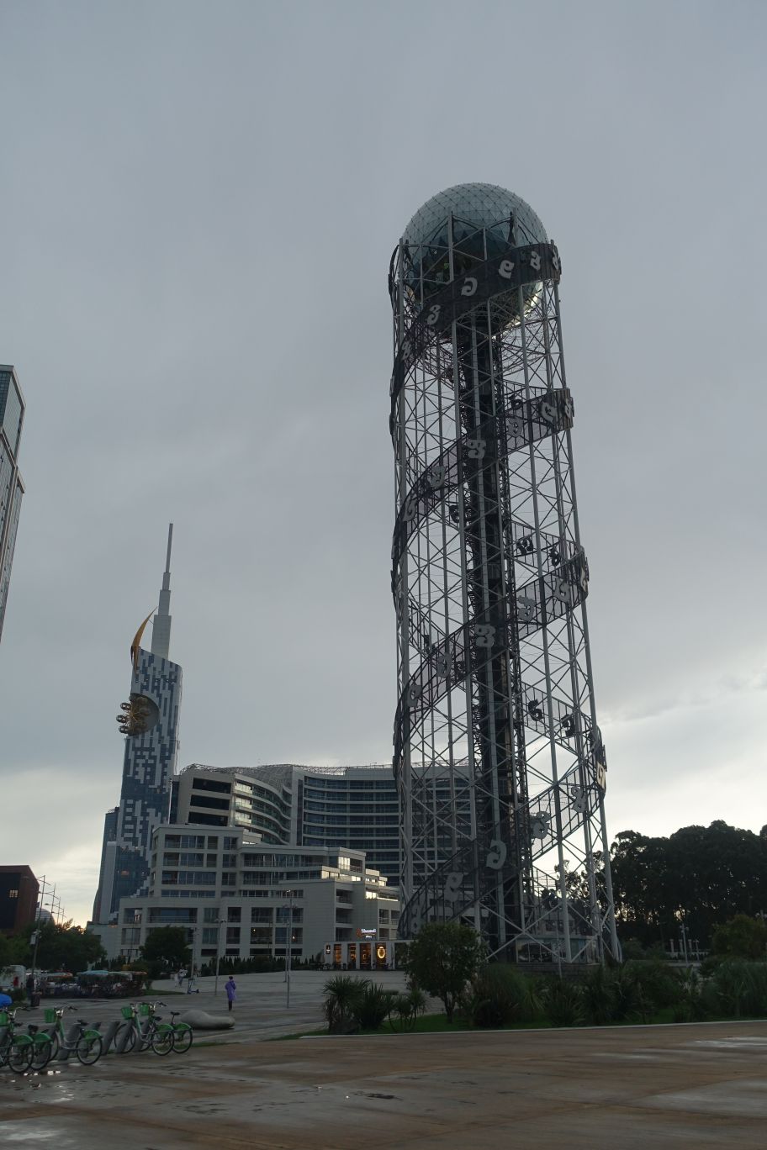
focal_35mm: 29
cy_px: 575
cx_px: 384
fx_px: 927
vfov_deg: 63.7
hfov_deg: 45.0
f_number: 3.2
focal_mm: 10.81
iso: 125
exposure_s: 1/80
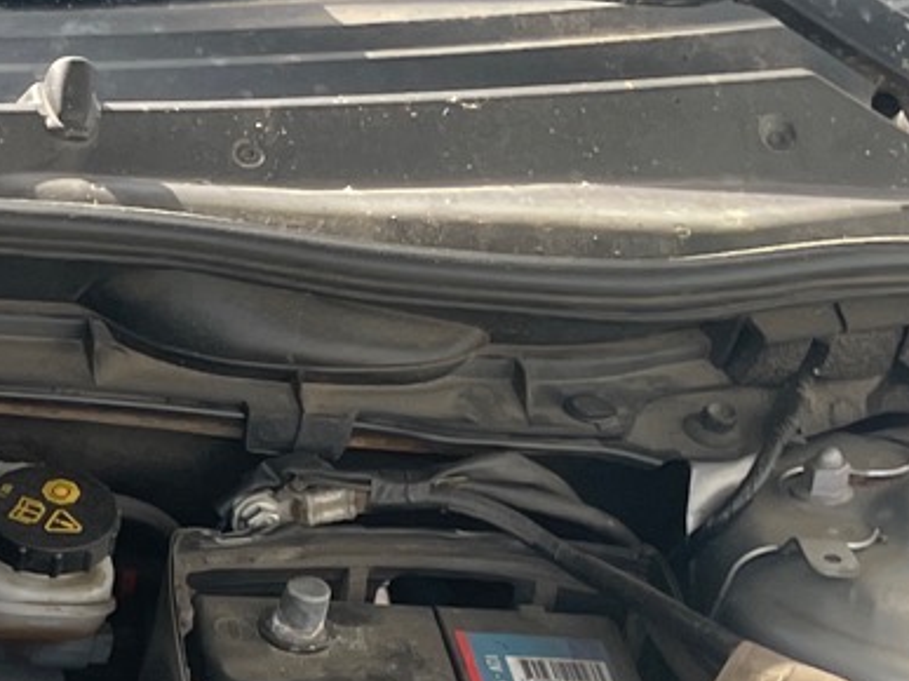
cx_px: -719
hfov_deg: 14.4
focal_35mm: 121
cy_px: 1115
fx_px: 3176
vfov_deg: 11.6
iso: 32
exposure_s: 1/290
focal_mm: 4.2
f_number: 1.6
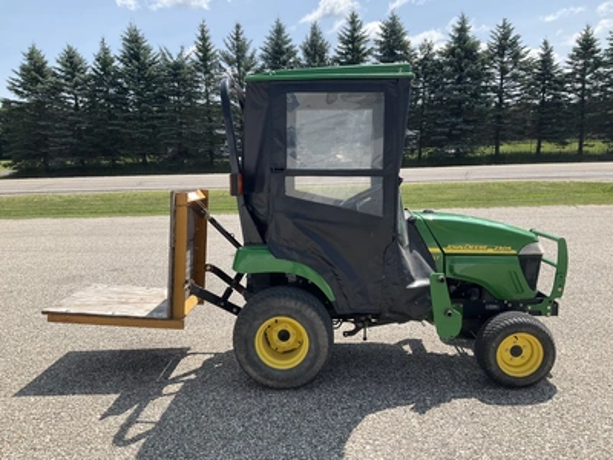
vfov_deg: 48.2
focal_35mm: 29
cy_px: 230
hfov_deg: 61.7
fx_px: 514
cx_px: 306
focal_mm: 3
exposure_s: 1/1377
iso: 25
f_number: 1.8
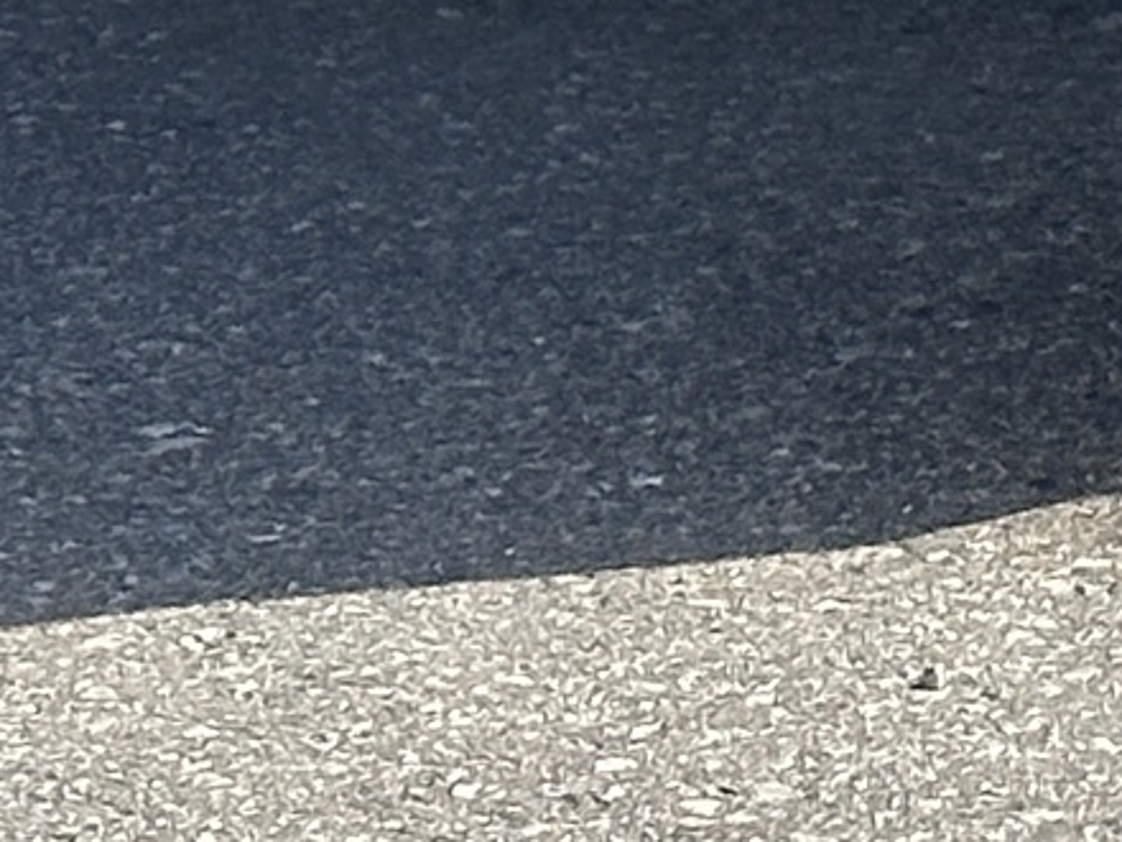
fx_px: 10178
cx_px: 2180
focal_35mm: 314
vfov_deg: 4.5
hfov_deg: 6.2
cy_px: -1773
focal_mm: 6.86
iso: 64
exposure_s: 1/2890
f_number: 1.78
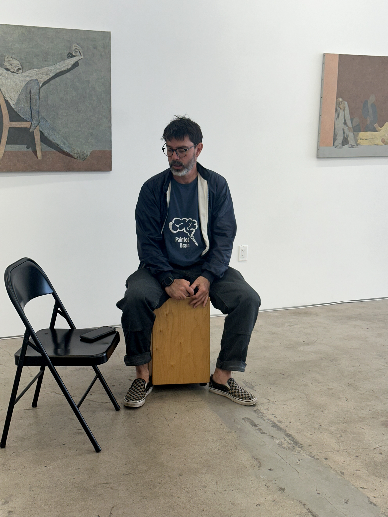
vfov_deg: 39.7
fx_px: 717
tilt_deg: -11.2
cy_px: 258
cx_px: 194
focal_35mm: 48
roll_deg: -1.5
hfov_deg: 30.3
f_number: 1.78
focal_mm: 6.86
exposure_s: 1/221
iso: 64
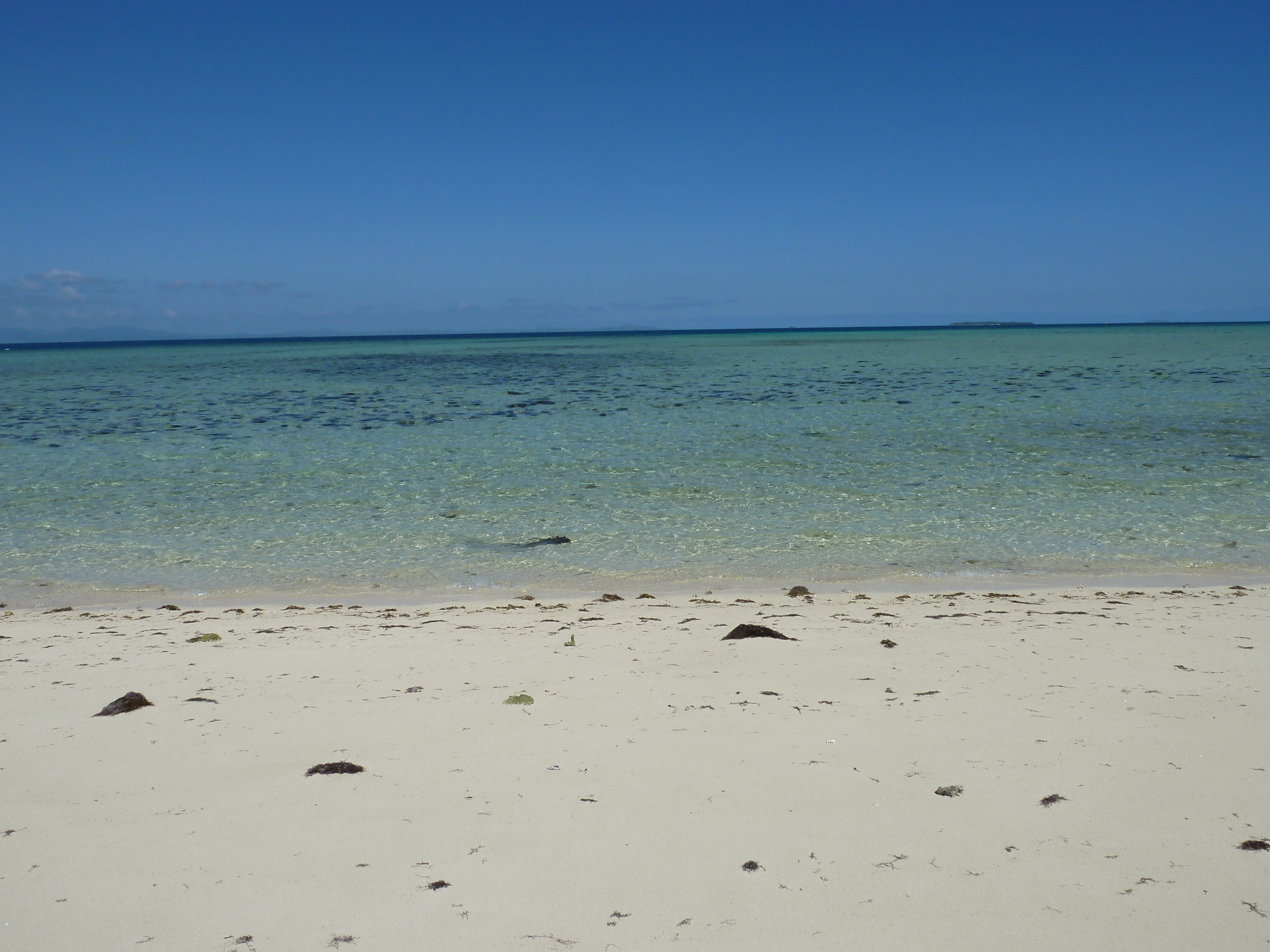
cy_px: 476
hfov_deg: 69.4
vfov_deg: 54.9
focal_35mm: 25
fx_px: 917
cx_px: 635
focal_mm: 4.1
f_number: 5.6
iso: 80
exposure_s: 1/800
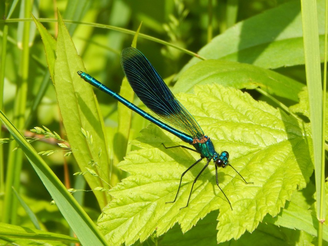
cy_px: 123
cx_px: 164
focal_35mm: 279
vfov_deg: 5.3
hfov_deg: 7.1
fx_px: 2644
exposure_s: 1/400
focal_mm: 50.1
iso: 125
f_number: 5.7
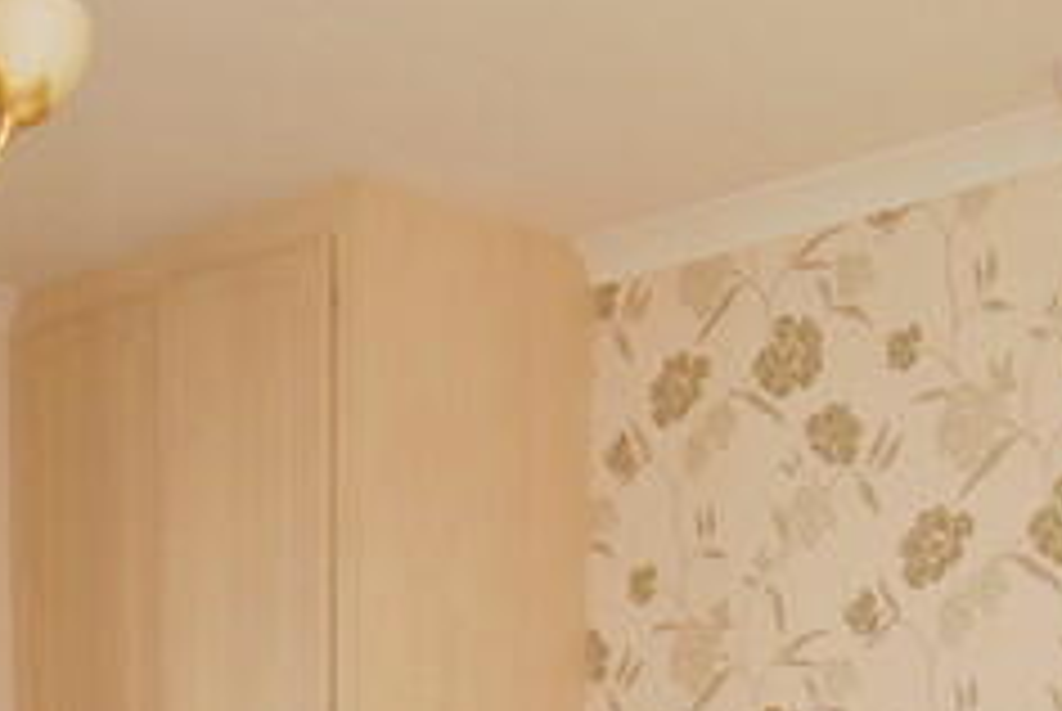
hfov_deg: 30.9
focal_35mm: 65
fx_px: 1920
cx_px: 477
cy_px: 1127
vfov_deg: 18.2
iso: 160
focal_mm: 10
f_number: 5.6
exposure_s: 1/60
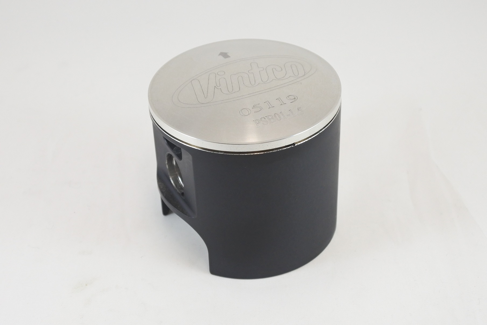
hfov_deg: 42.7
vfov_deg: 29.2
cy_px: 162
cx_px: 244
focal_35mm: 46
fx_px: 622
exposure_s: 1/125
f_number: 4.5
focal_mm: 17.2
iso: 560
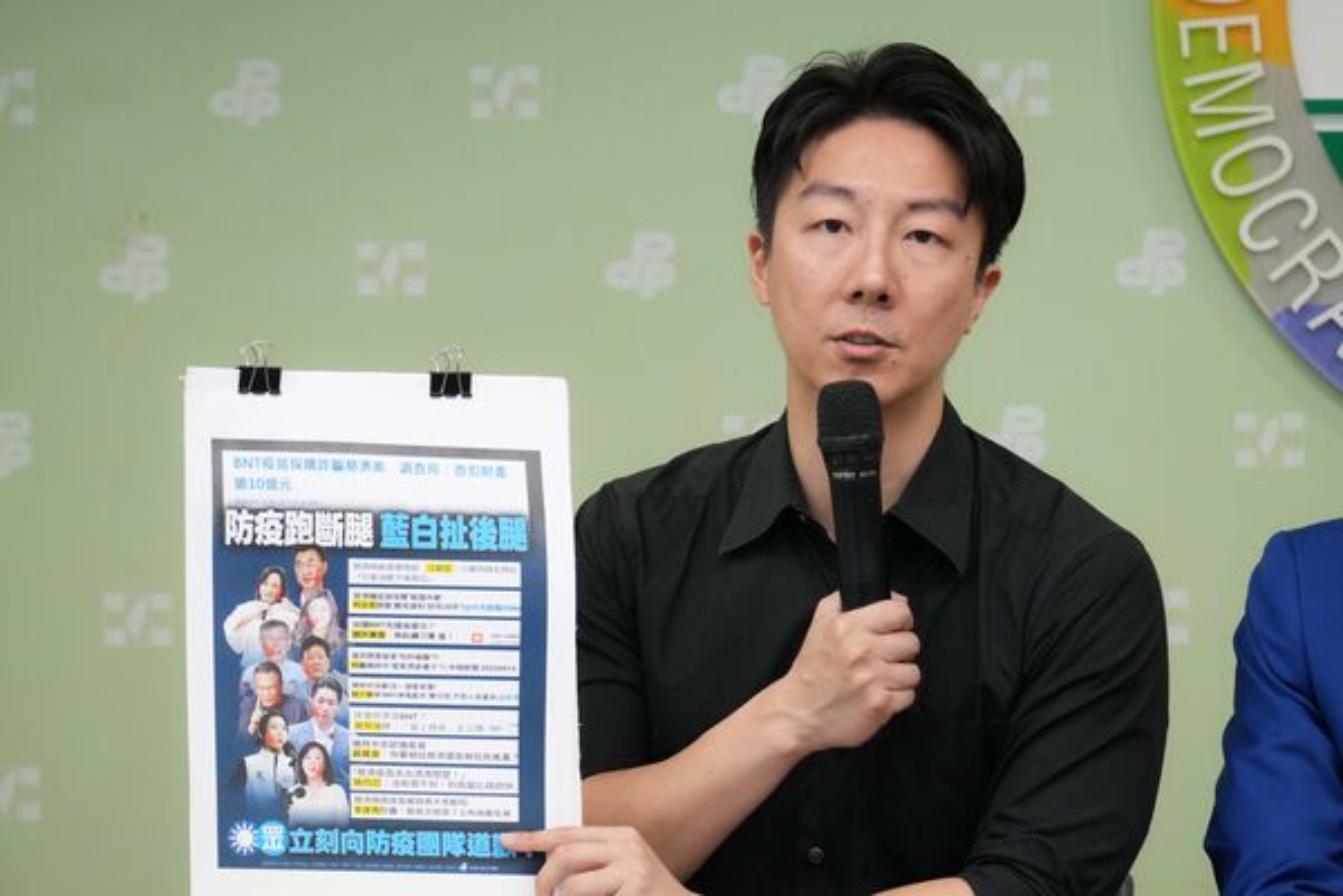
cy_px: 448
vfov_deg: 4.8
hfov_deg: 7.2
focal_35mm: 286
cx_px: 672
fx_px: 10687
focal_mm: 191
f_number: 6.3
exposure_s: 1/160
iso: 2500
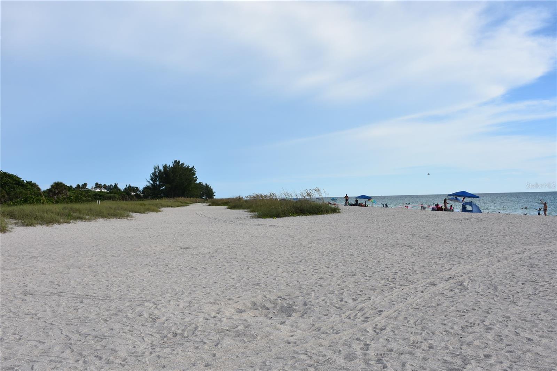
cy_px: 186
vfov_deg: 36.9
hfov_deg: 53.1
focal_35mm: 36
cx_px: 278
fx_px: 557
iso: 180
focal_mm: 24
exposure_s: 1/500
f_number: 8
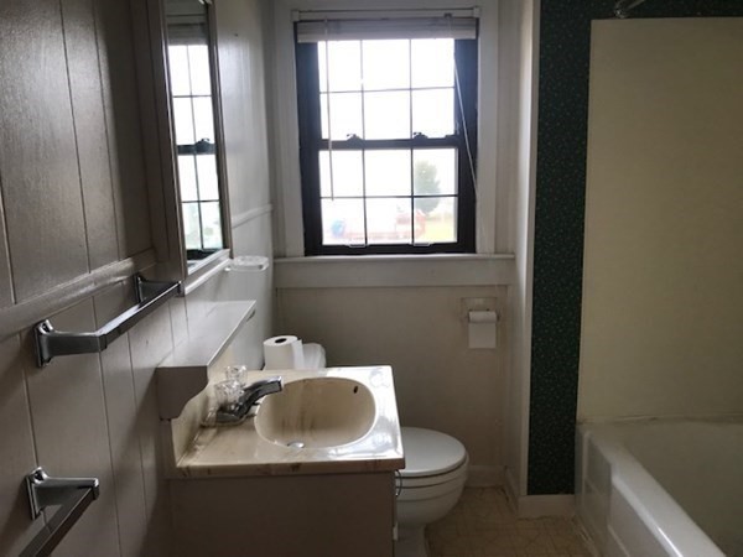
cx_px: 372
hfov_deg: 63.4
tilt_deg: -9.5
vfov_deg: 49.7
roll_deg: +0.3
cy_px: 278
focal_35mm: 28
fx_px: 601
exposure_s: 1/60
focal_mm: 3.99
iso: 32
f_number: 1.8
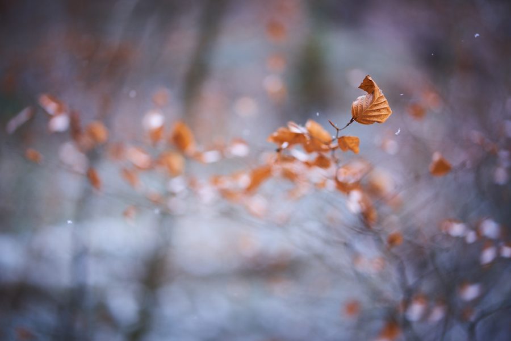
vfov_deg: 16.1
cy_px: 170
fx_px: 1206
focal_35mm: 85
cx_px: 256
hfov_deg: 23.9
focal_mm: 85
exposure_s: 1/160
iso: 200
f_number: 1.8
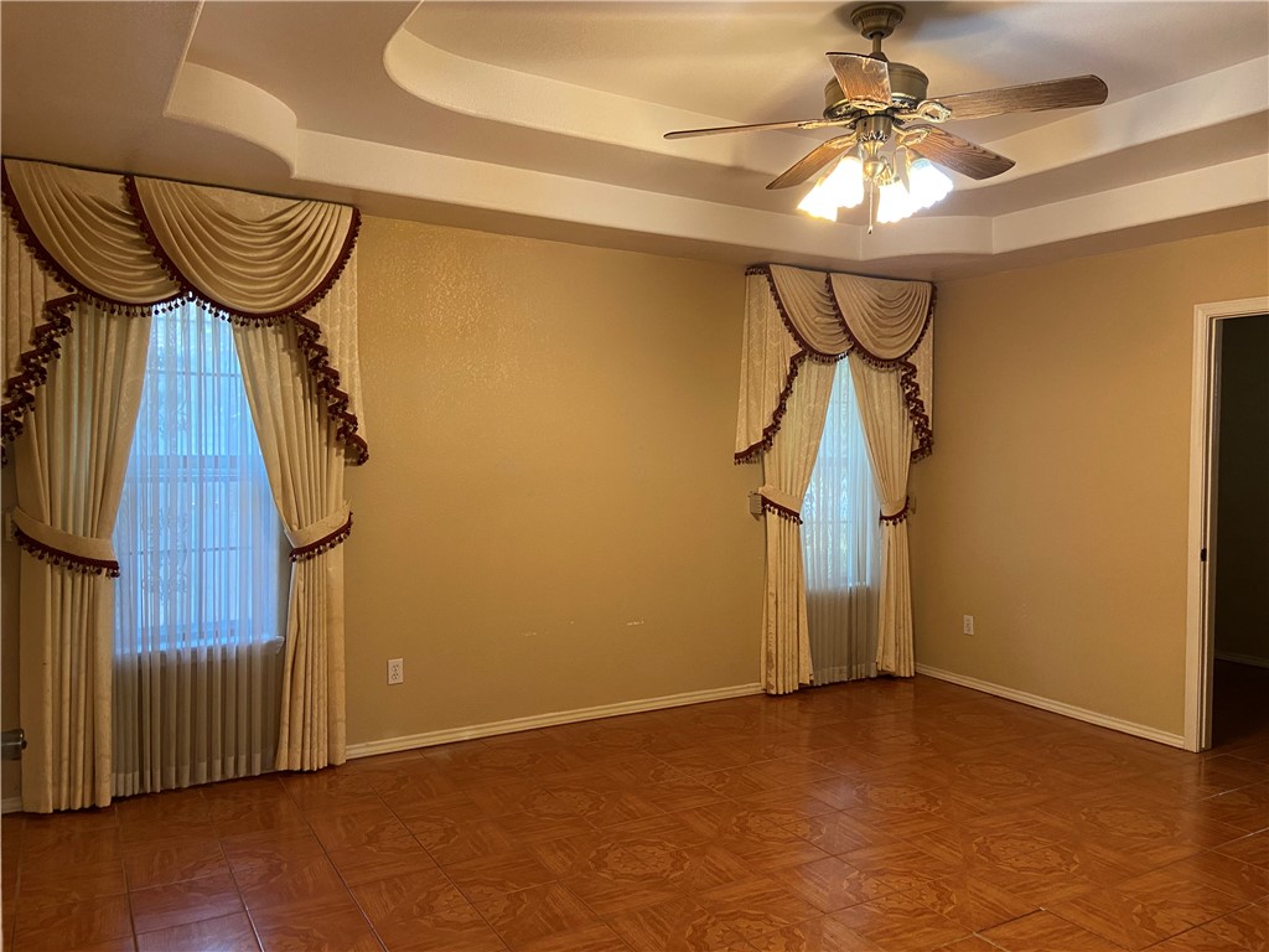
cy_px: 476
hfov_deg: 67.3
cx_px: 634
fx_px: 953
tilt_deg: -2.5
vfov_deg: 53.1
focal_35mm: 26
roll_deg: -0.4
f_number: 1.8
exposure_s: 1/60
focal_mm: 4.25
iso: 320
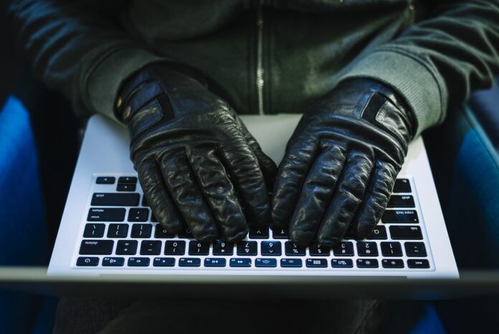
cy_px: 167
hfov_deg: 39.6
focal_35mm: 50
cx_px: 250
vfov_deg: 27.0
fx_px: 693
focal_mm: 50
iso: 100
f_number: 3.2
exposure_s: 1/60
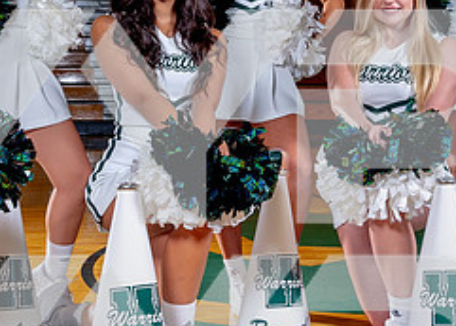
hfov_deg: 23.9
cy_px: 136
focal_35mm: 83
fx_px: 1075
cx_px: 283
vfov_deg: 17.2
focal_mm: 30
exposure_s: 1/125
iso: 125
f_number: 8
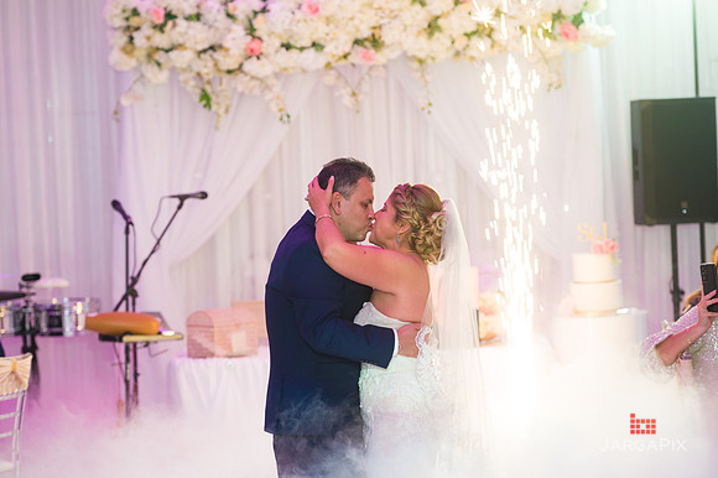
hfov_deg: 17.7
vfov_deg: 11.8
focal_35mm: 116
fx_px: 2312
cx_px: 359
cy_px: 239
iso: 1000
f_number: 3.2
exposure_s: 1/200
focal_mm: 116
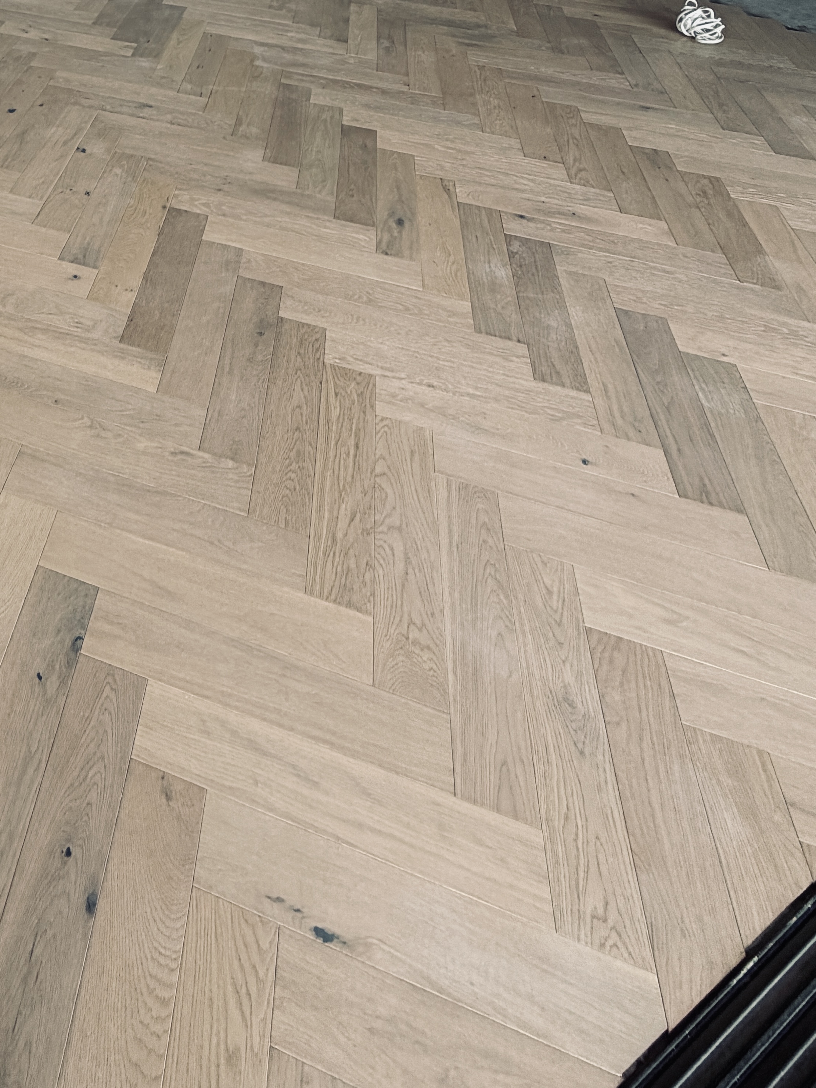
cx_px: 42
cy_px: 121
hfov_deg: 45.2
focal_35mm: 27
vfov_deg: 56.8
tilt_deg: -31.6
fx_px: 849
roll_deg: -1.2
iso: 100
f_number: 2.2
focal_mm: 2.22
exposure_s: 1/121
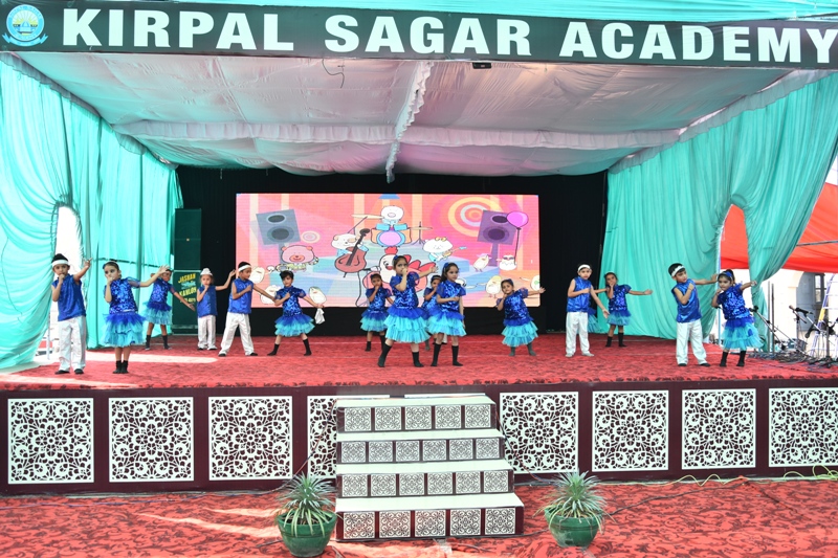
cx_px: 419
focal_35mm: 33
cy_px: 279
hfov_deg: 57.2
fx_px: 768
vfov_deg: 40.0
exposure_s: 1/250
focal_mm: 22
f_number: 4.5
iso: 400
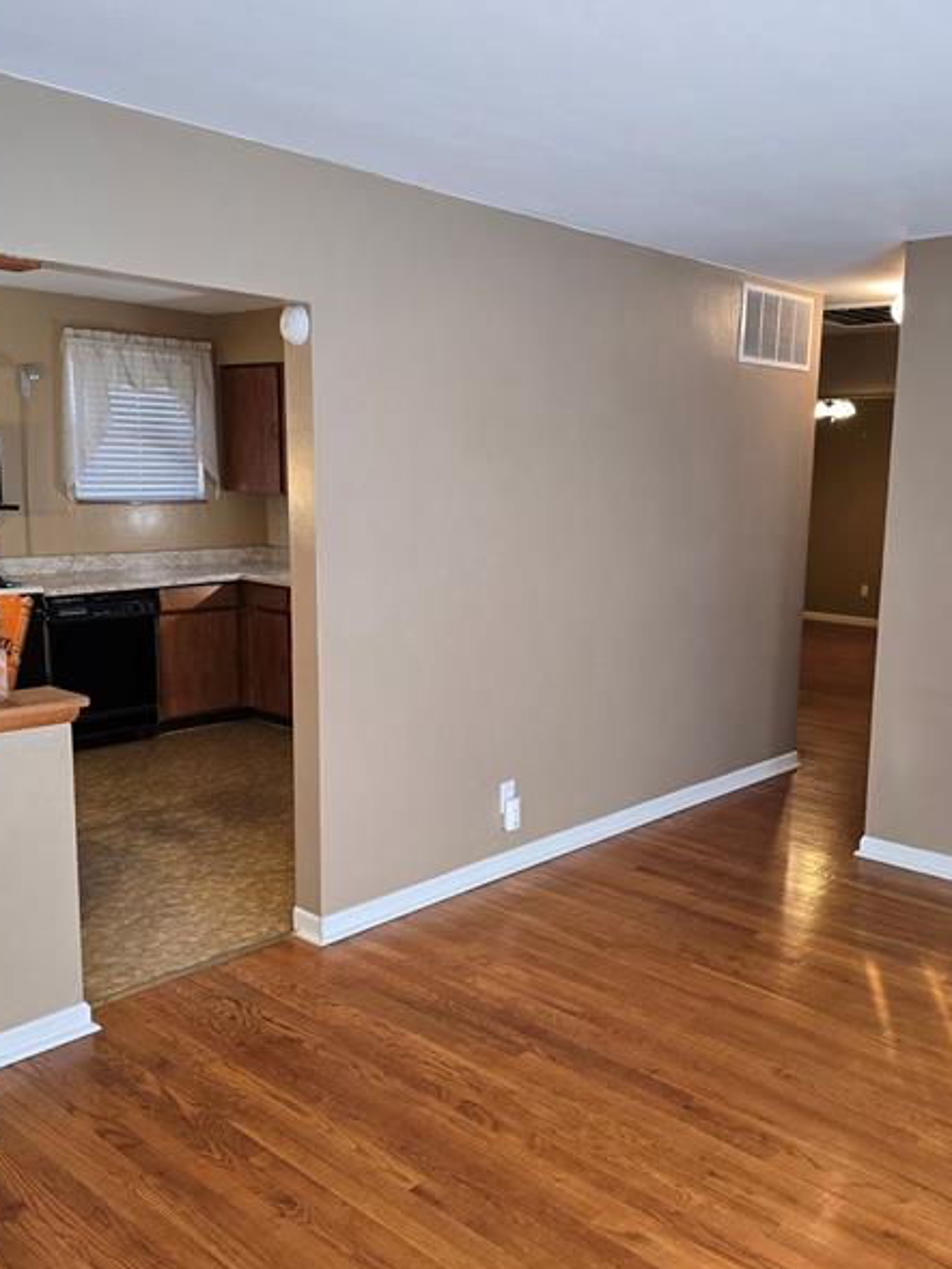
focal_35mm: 30
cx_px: 556
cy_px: 655
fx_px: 1100
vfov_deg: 59.9
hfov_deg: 46.6
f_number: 1.7
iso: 160
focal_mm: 6.3
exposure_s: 1/120
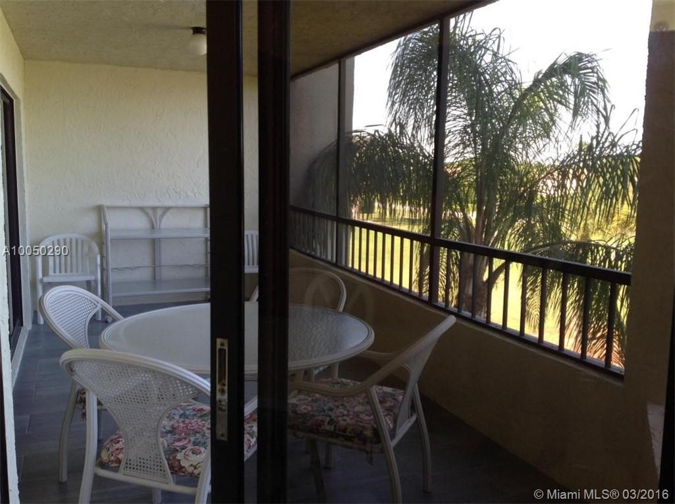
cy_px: 252
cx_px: 338
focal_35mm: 35
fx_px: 681
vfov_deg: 40.6
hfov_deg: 52.7
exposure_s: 1/60
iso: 64
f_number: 2.4
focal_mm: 4.28
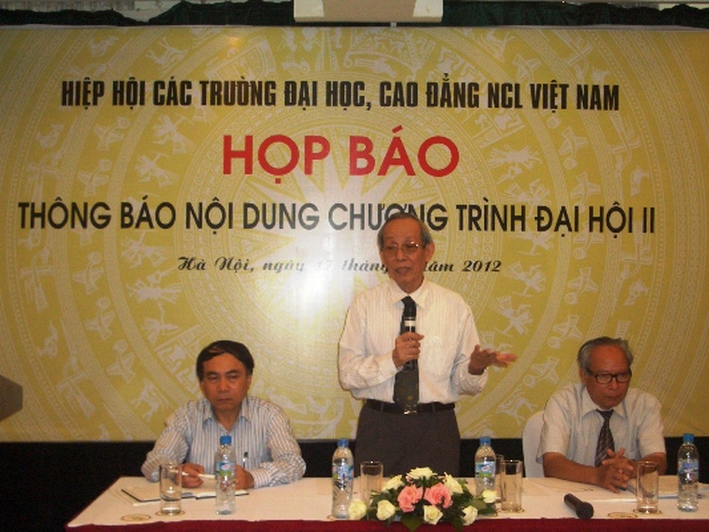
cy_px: 266
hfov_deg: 38.9
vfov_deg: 29.7
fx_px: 1004
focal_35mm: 49
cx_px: 354
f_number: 3.1
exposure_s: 1/60
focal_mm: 8.2
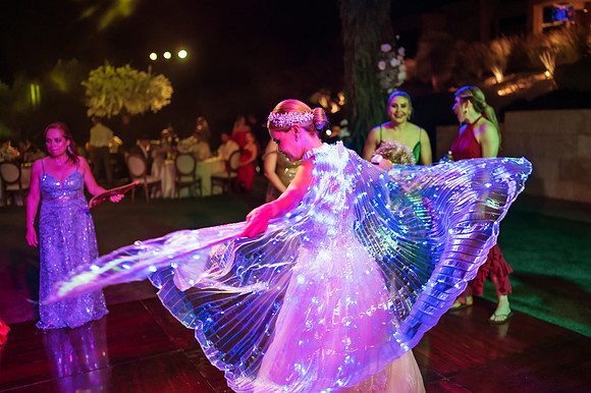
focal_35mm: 35
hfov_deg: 54.5
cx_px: 296
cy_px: 196
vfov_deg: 37.8
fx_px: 574
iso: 1600
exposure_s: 1/400
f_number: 1.8
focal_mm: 35
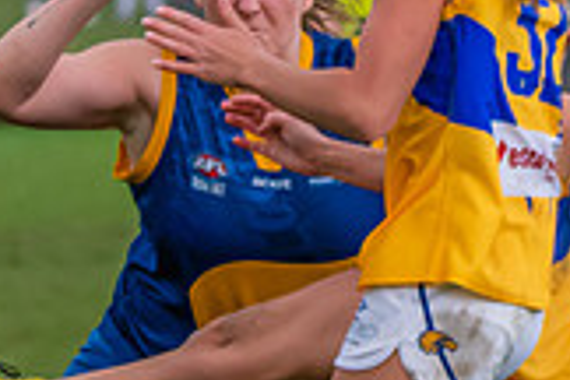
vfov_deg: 1.1
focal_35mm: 1289
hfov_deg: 1.6
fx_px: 20408
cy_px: 156
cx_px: 176
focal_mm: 200
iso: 1250
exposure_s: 1/1600
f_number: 5.3
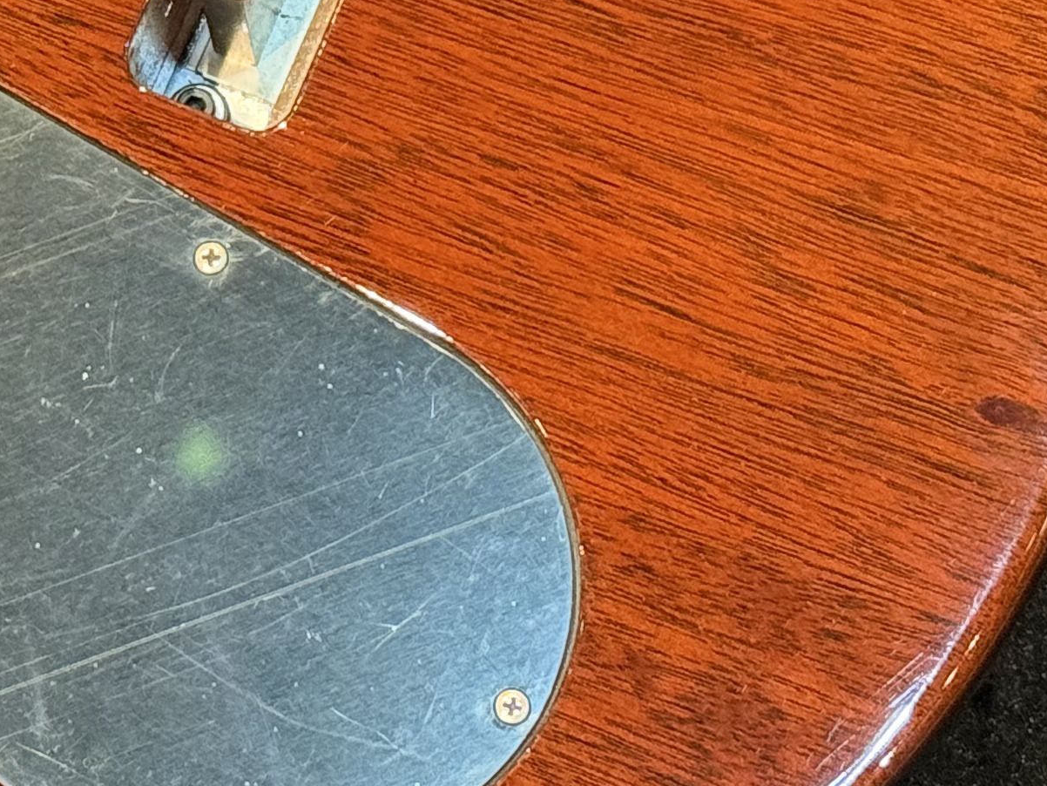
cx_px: -86
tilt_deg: -69.5
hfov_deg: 12.1
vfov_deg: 9.1
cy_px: -155
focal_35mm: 161
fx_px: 4871
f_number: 1.78
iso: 320
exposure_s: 1/40
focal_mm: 6.76
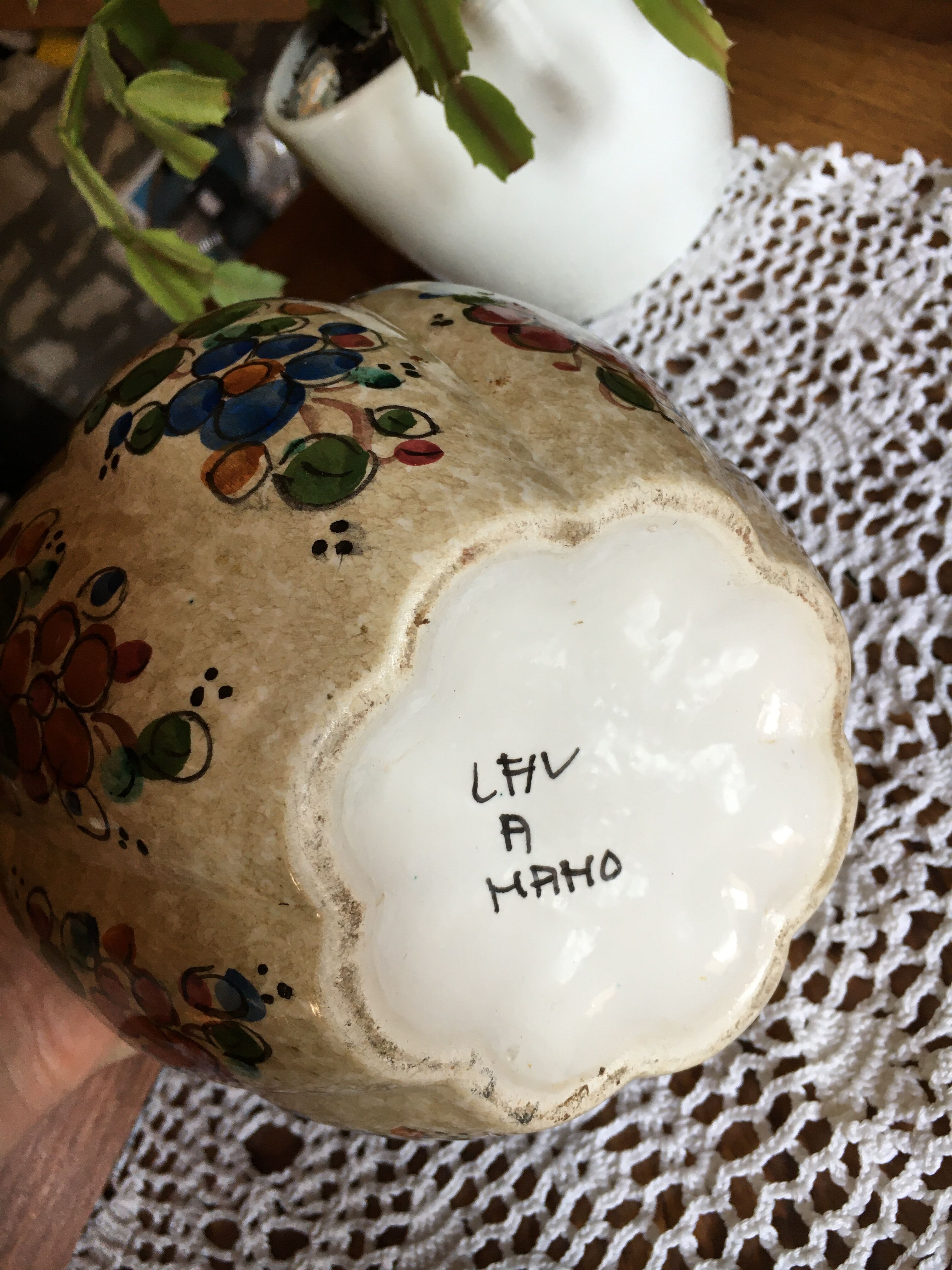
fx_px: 1063
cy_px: 635
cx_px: 476
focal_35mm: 29
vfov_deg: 61.7
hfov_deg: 48.2
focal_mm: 4.15
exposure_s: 1/33
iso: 32
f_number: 2.2
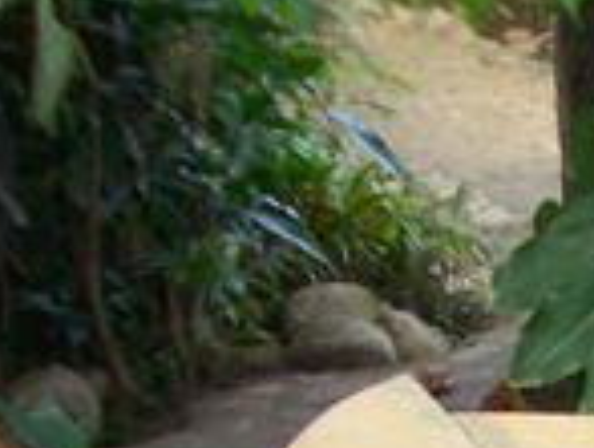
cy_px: 831
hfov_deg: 12.5
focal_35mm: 152
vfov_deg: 9.3
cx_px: 816
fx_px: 2615
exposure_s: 1/60
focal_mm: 5.8
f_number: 2.6
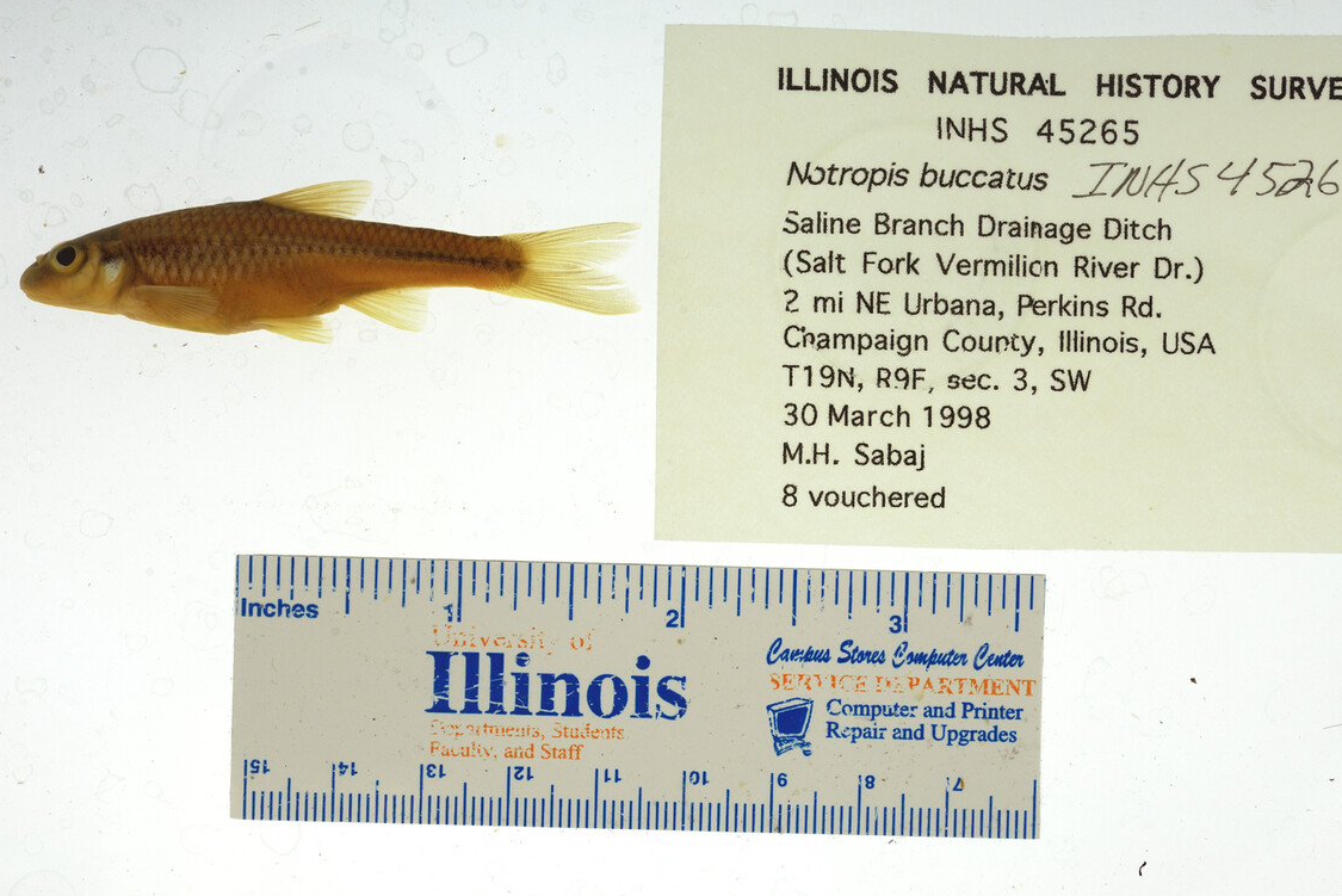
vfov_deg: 21.3
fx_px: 2387
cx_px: 691
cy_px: 446
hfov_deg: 31.4
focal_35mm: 64
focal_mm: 60
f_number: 10
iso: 100
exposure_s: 1/200
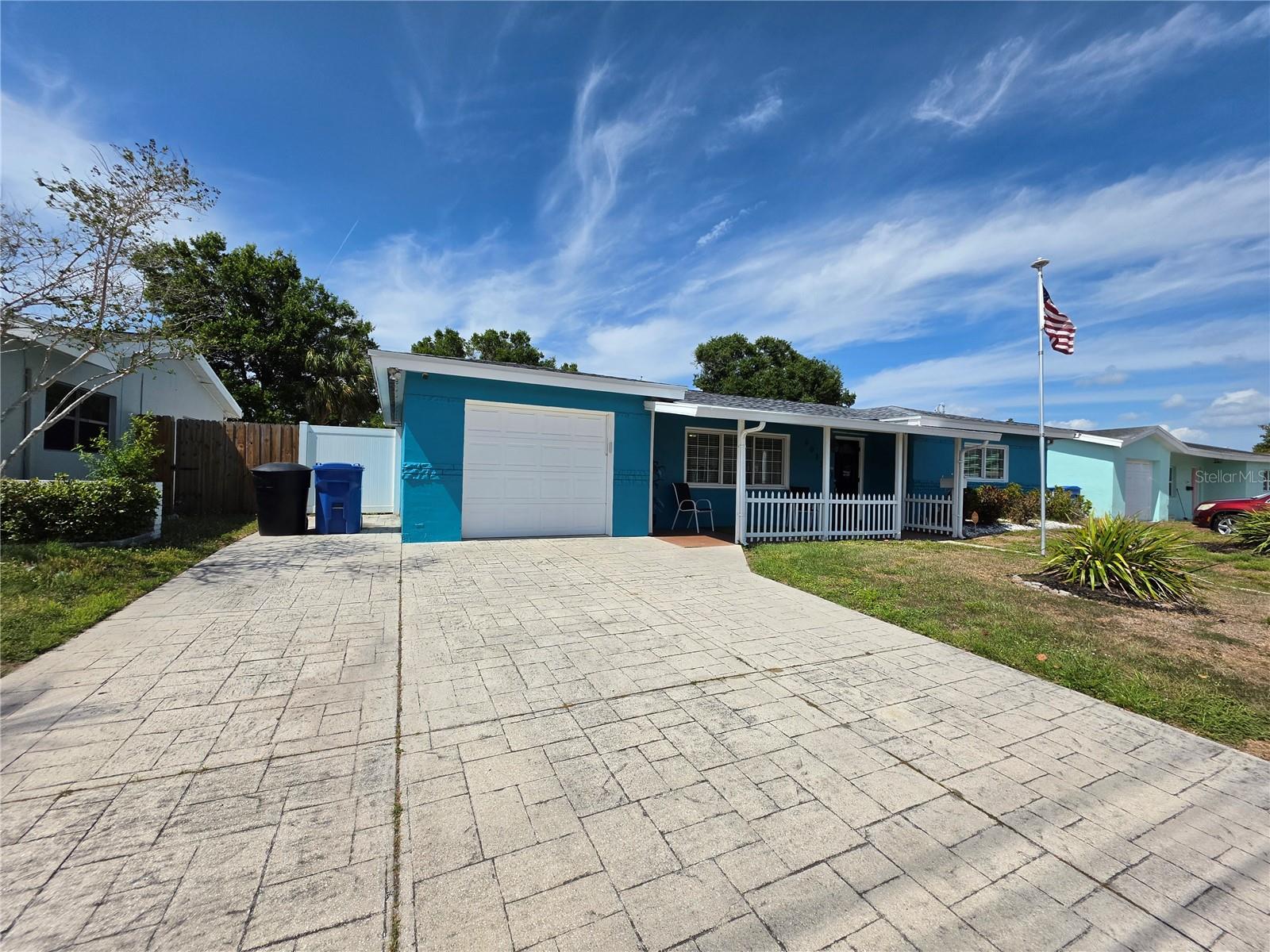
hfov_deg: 106.2
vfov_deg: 89.9
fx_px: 477
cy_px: 476
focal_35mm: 13
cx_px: 635
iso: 32
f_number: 1.9
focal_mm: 2.2
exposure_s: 1/3238
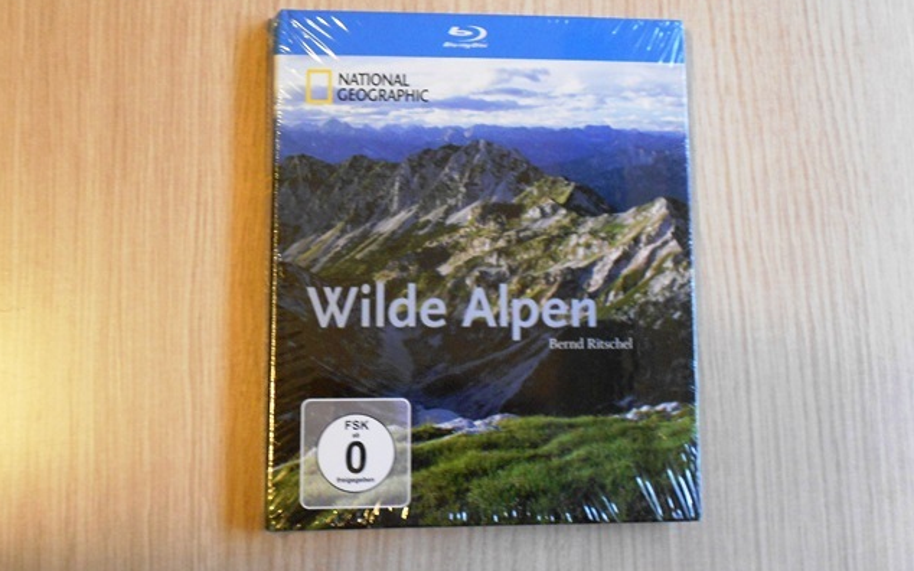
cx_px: 456
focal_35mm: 46
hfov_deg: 43.5
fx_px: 1146
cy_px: 284
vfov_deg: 28.0
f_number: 4.2
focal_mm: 7.7
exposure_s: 1/13
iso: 400
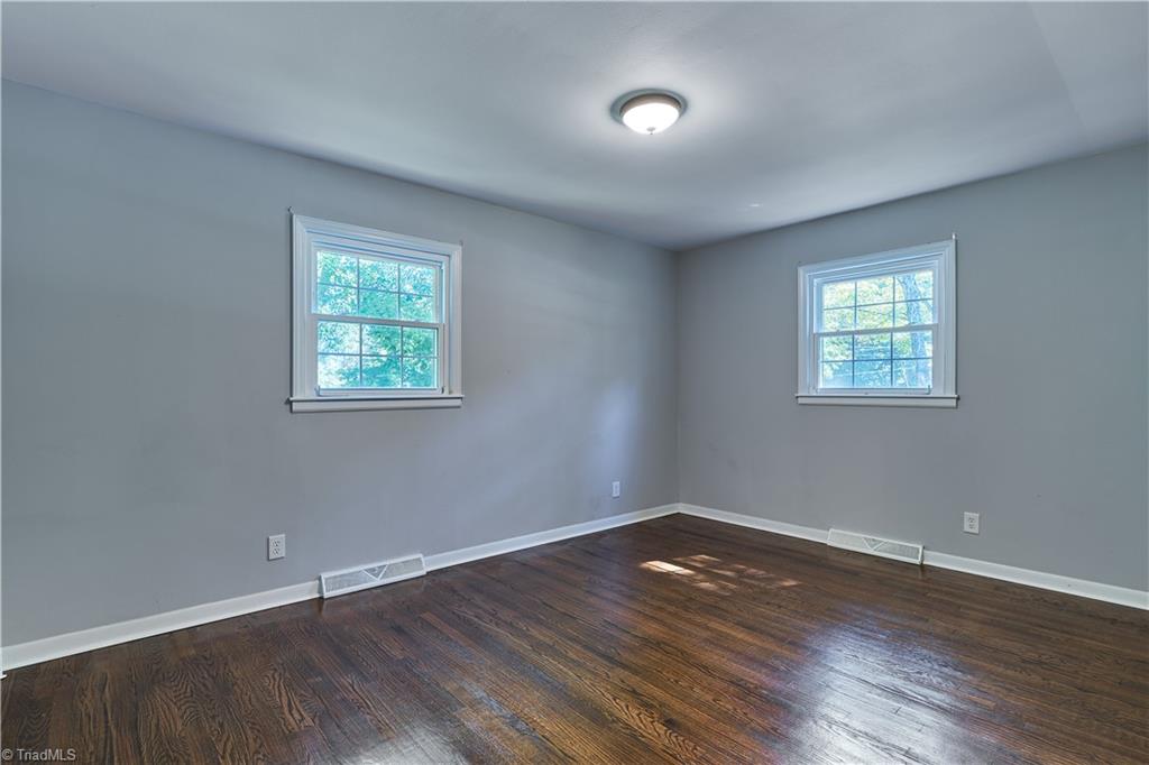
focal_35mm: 16
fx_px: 510
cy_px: 382
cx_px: 574
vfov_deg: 73.7
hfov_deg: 96.8
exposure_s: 1.3
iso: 640
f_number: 4
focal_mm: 10.5
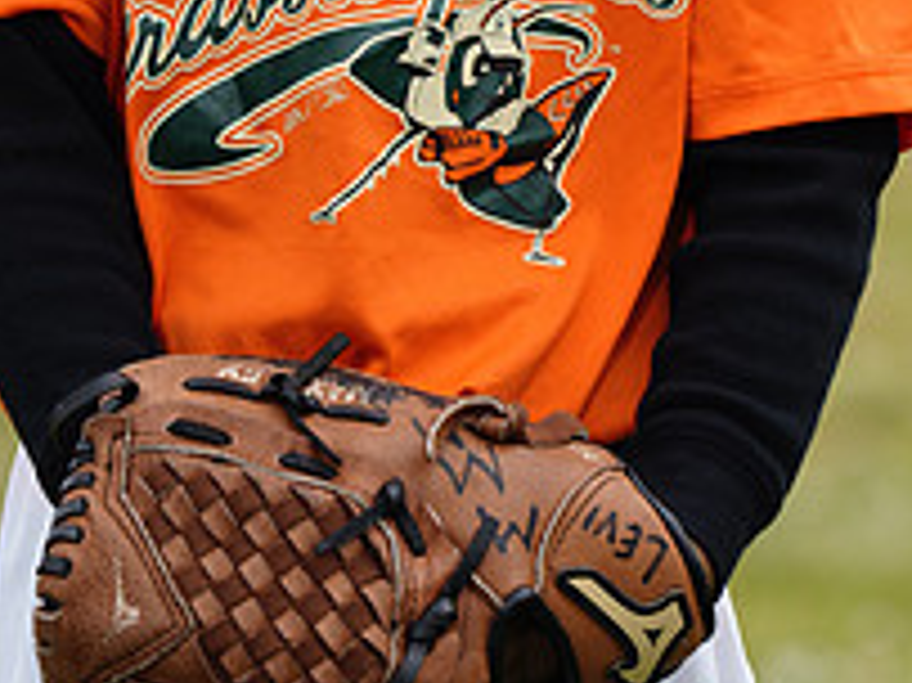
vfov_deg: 3.0
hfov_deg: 4.1
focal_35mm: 489
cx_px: 362
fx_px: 12876
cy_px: -234
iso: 50
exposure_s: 1/250
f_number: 5.6
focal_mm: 178
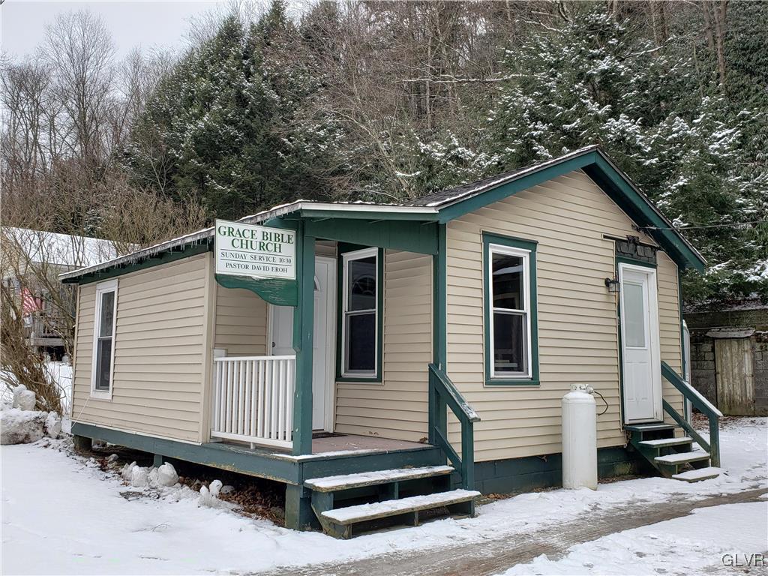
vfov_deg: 53.1
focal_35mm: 26
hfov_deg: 67.3
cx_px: 384
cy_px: 288
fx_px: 577
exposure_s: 1/292
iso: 50
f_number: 2.4
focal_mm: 4.3
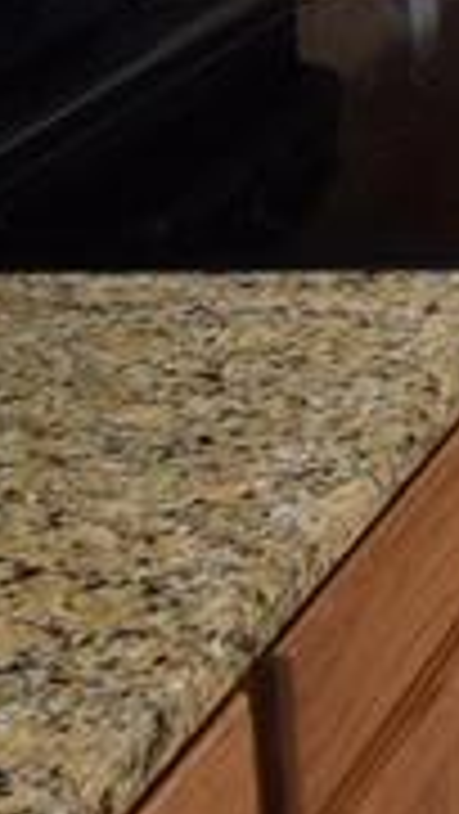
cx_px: 1310
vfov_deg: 21.3
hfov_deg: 10.4
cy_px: -288
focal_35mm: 89
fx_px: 1923
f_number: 7.1
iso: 320
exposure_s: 1/10
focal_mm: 10
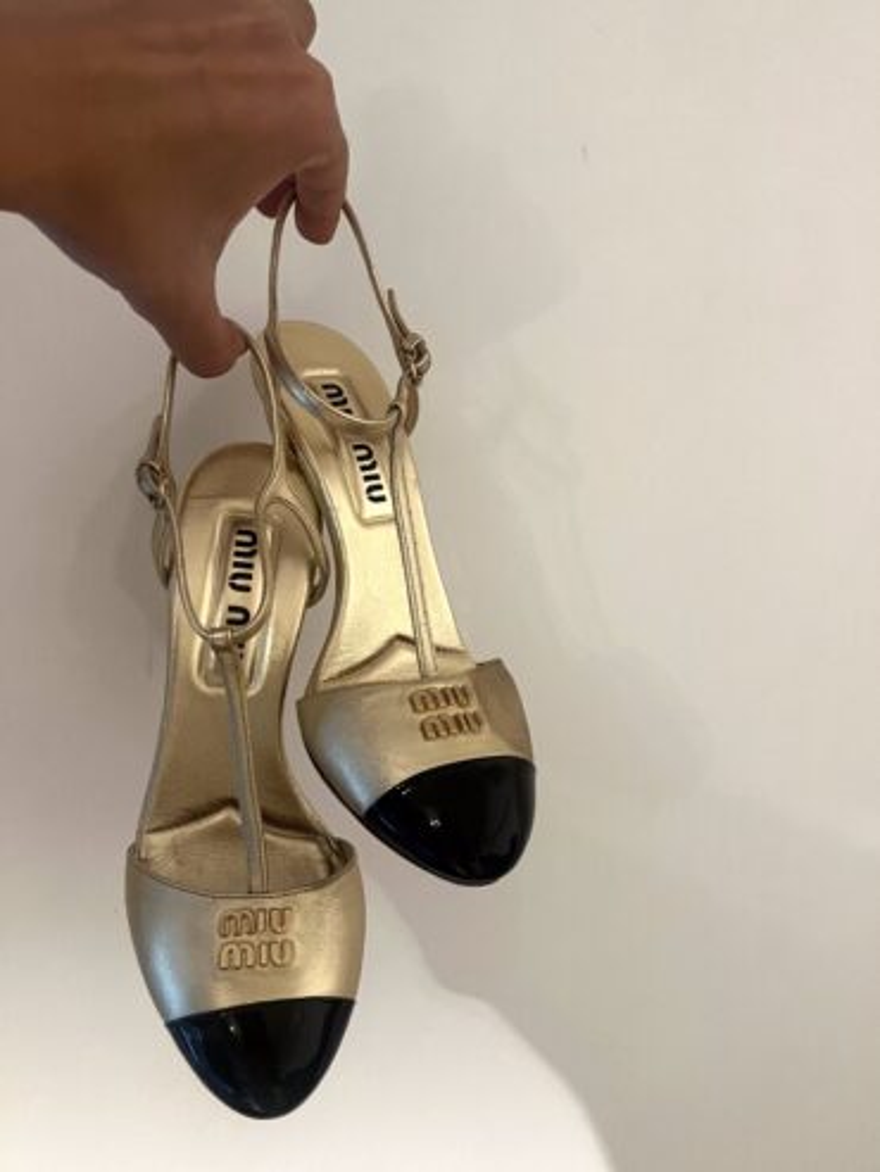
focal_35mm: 26
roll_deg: +4.4
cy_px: 586
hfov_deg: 53.1
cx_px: 440
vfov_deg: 67.3
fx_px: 881
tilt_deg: -13.5
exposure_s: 1/50
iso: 250
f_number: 1.5
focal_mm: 5.7
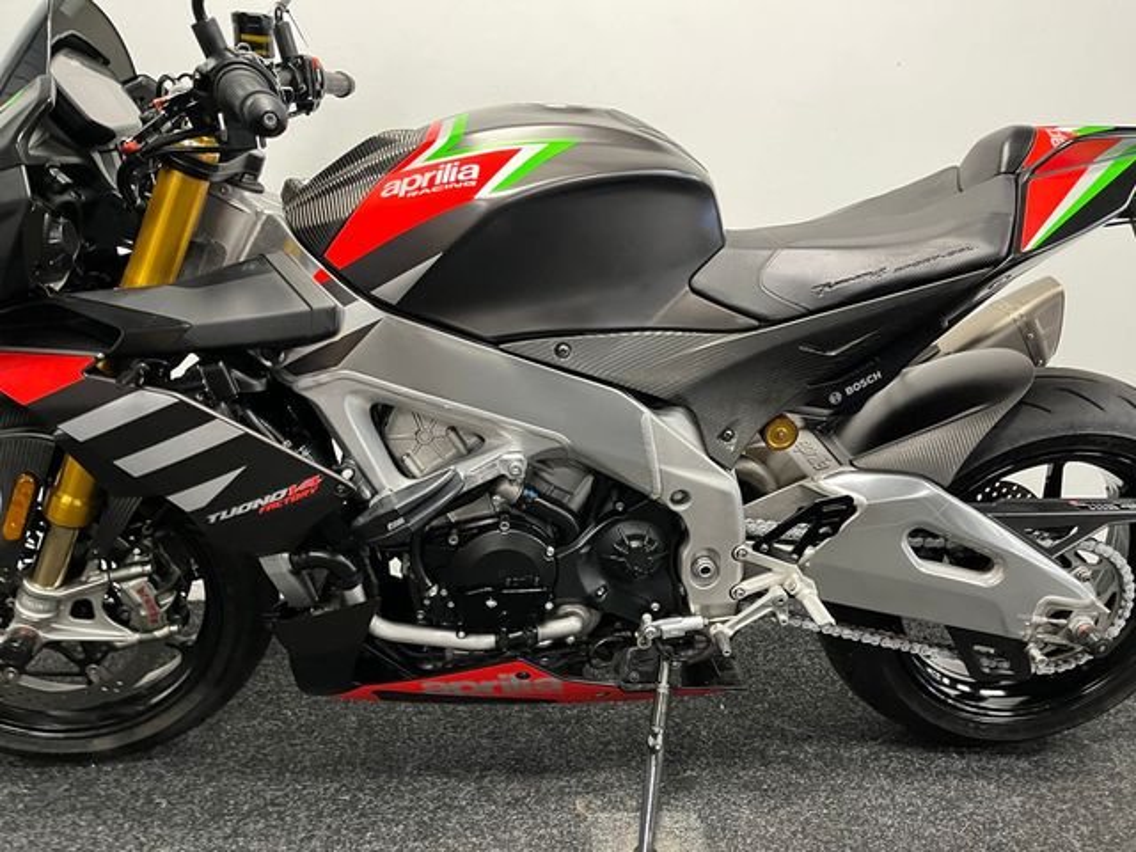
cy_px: 426
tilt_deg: -14.0
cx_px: 568
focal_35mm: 26
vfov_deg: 53.1
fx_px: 853
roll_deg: -0.7
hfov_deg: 67.3
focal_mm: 5.1
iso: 400
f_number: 1.6
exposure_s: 1/50
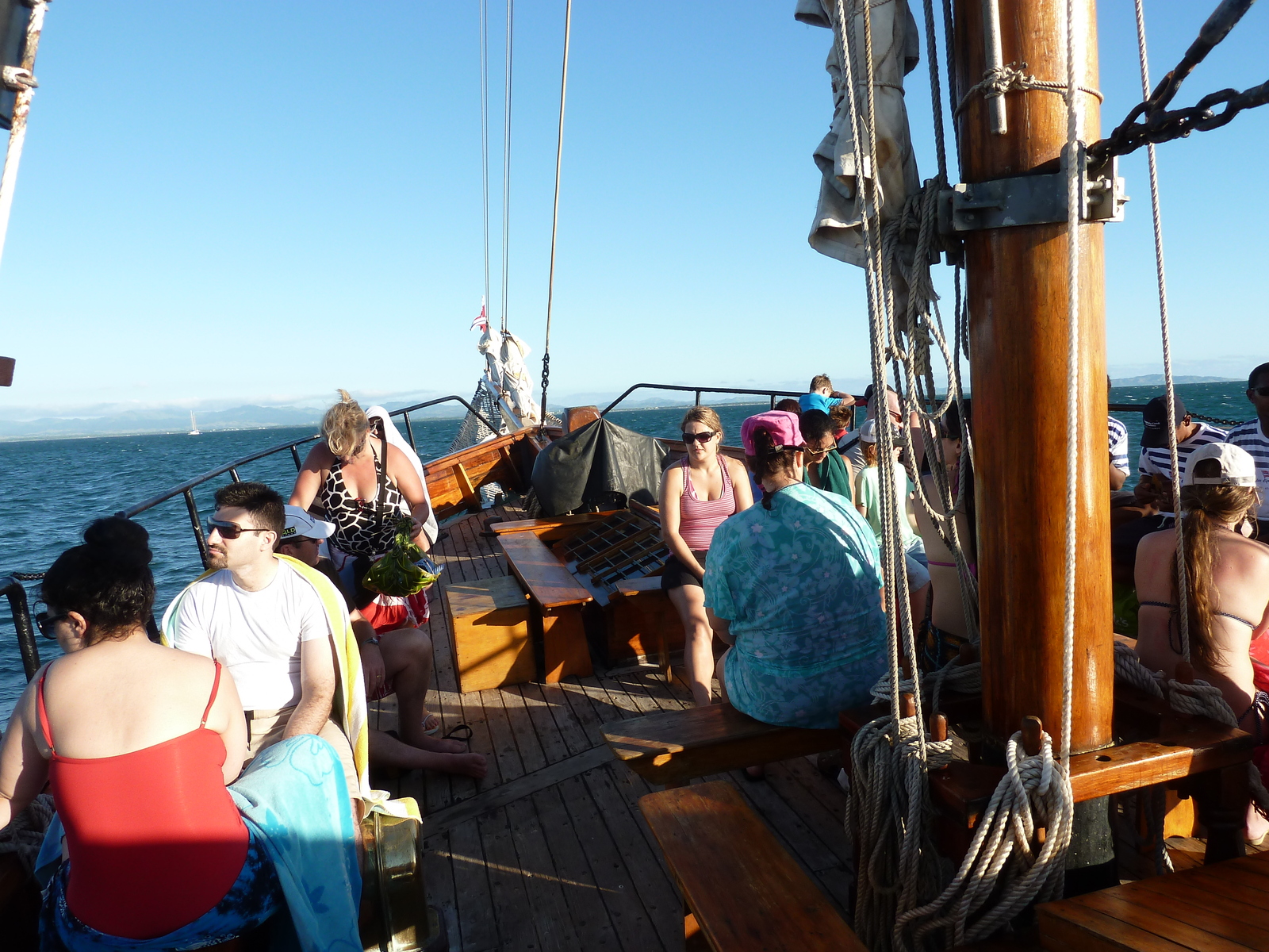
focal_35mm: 25
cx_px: 634
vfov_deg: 54.9
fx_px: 916
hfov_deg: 69.4
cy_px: 476
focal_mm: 4.1
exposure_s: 1/320
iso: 80
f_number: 4
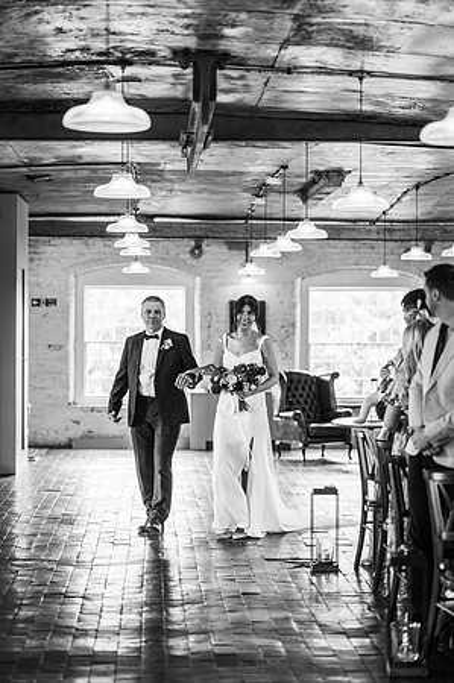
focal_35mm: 85
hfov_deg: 16.0
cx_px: 227
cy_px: 342
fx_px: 1612
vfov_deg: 23.9
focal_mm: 85
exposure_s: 1/200
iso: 400
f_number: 2
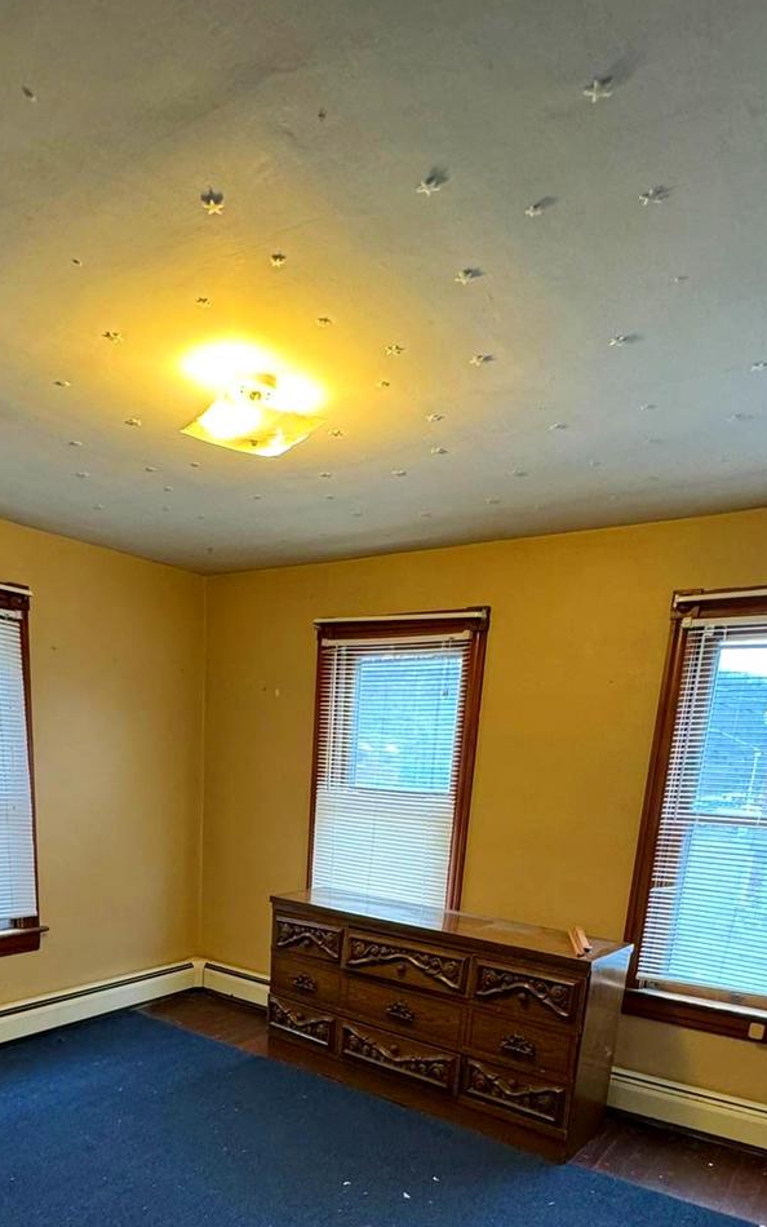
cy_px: 958
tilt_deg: -15.0
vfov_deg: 68.6
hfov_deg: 50.7
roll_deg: -2.1
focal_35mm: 24
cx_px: 297
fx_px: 802
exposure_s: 1/60
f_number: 2.2
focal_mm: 2.22
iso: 500
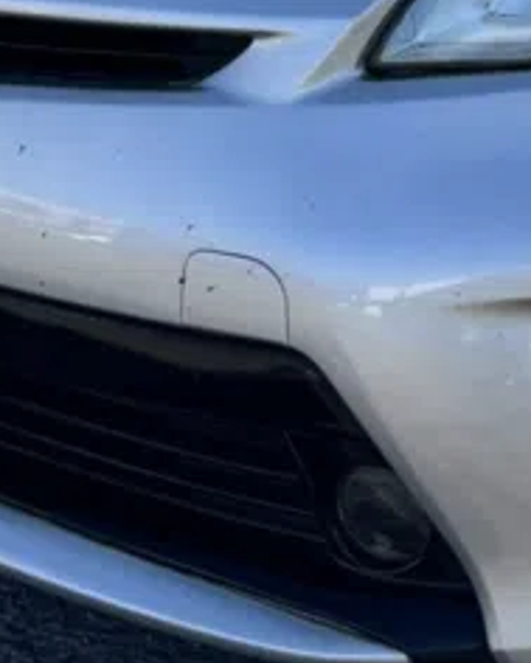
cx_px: 809
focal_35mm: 147
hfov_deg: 10.2
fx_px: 2886
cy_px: -361
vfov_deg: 12.4
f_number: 1.6
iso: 50
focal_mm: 5.96
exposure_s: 1/2151
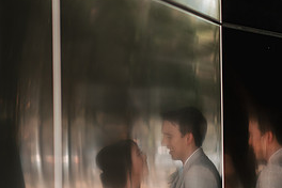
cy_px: 105
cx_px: 161
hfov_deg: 11.0
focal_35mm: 187
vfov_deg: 7.3
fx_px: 1465
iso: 64
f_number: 1.8
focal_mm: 85
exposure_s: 1/640
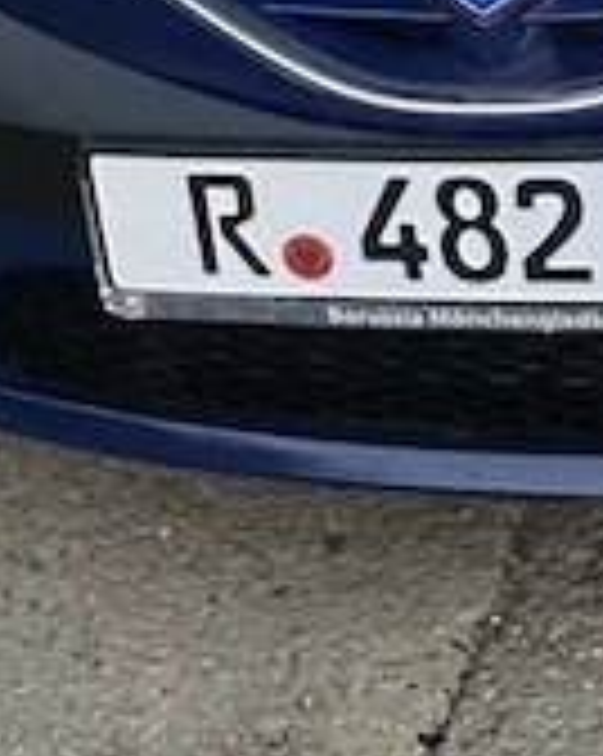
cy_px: -464
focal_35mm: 121
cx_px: 580
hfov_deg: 12.6
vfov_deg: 14.5
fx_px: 2704
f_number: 1.8
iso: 800
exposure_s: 1/30
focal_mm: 4.25
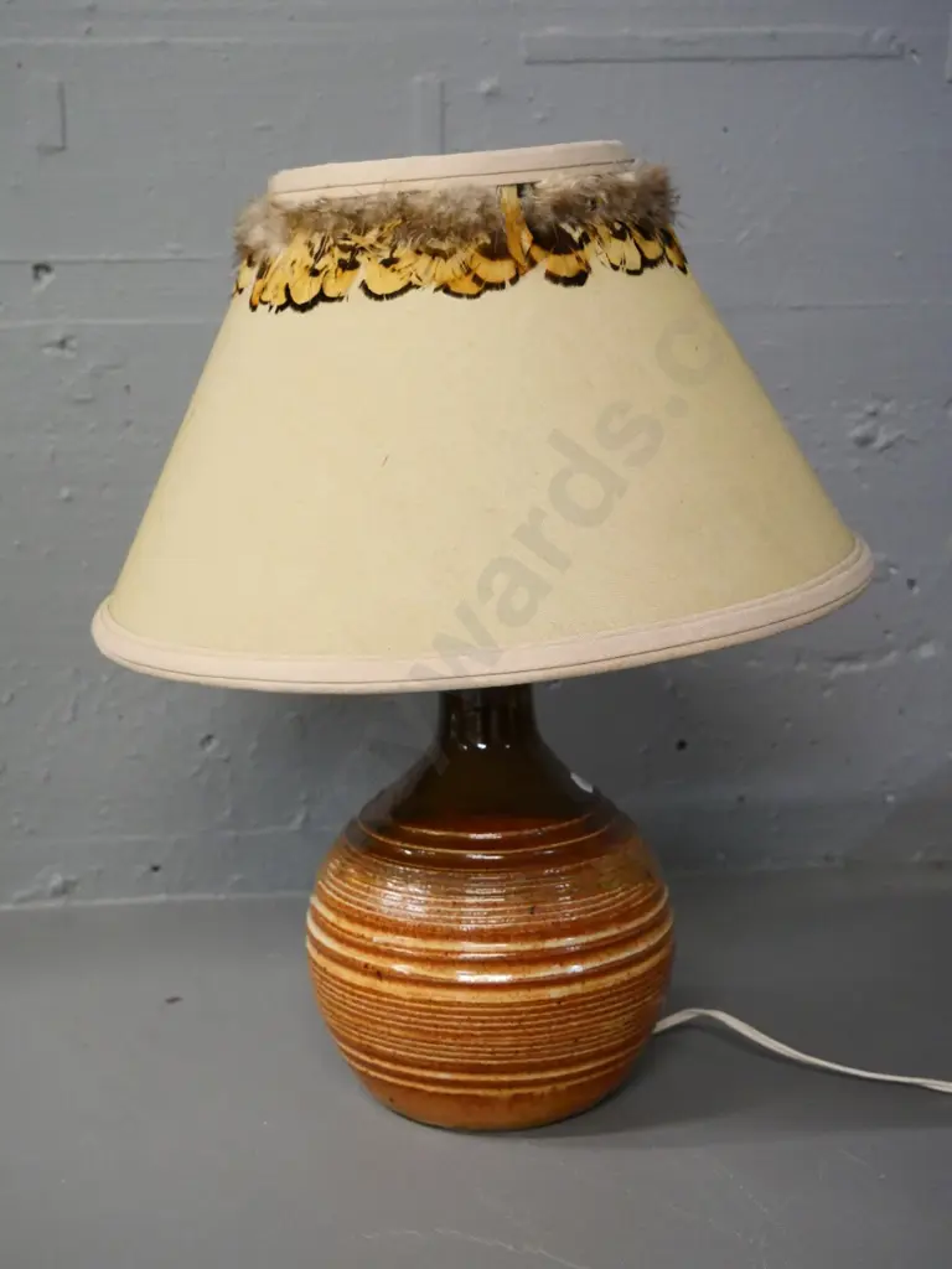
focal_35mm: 46
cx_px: 476
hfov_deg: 31.5
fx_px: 1687
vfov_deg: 41.2
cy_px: 634
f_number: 5
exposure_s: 1/125
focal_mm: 23
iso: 3200
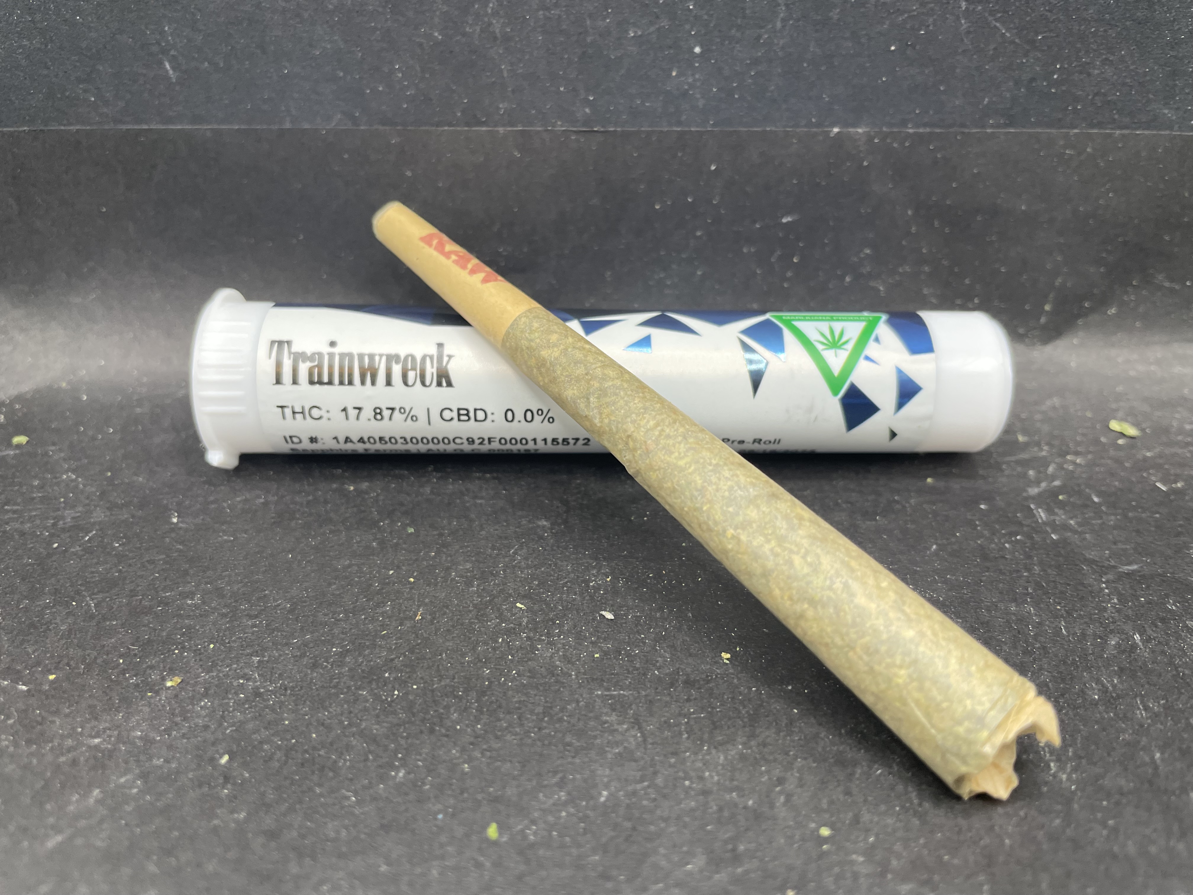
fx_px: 896
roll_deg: -1.5
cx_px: 596
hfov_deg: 67.3
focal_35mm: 26
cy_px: 448
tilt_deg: -35.5
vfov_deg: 53.1
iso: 125
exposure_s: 1/120
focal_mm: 4.2
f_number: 1.6
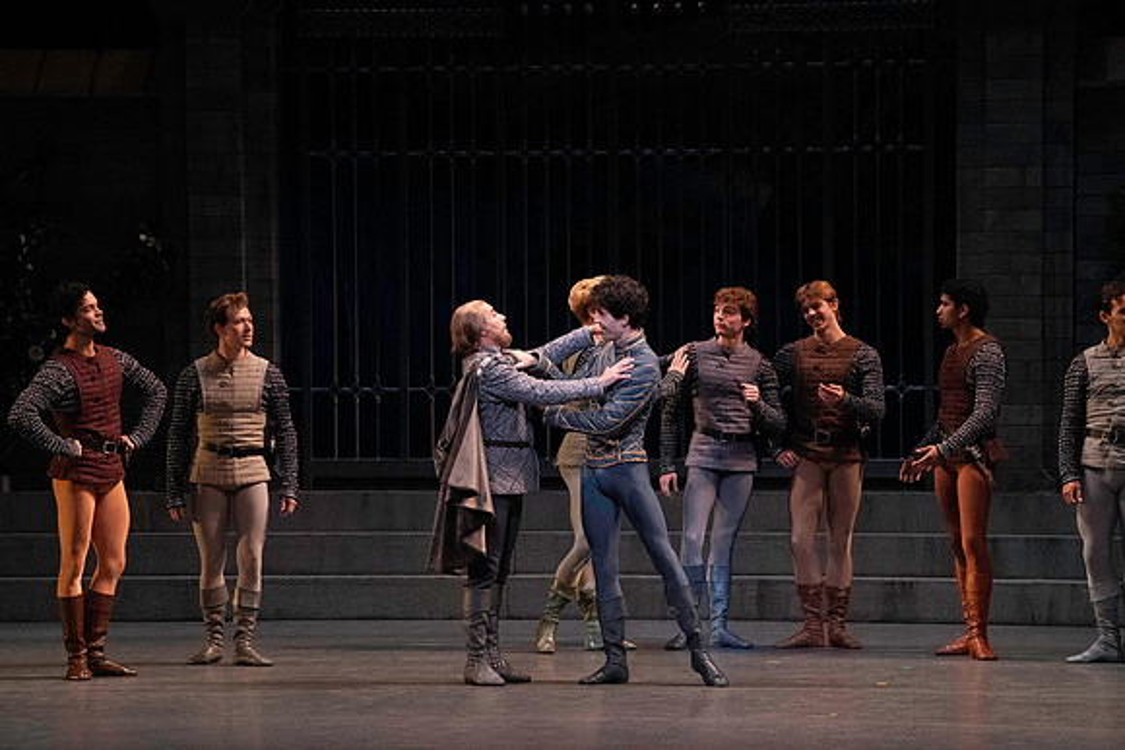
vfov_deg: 7.5
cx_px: 562
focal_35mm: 184
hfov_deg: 11.2
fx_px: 5751
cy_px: 375
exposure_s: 1/400
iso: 16000
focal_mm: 184
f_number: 11
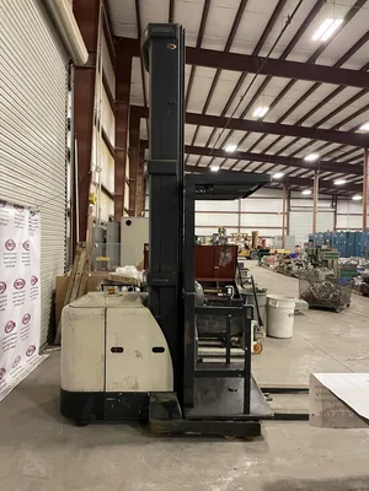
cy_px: 246
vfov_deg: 67.3
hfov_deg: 53.1
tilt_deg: -0.7
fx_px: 370
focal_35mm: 26
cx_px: 184
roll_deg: +0.1
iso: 320
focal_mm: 4.2
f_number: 1.6
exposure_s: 1/40
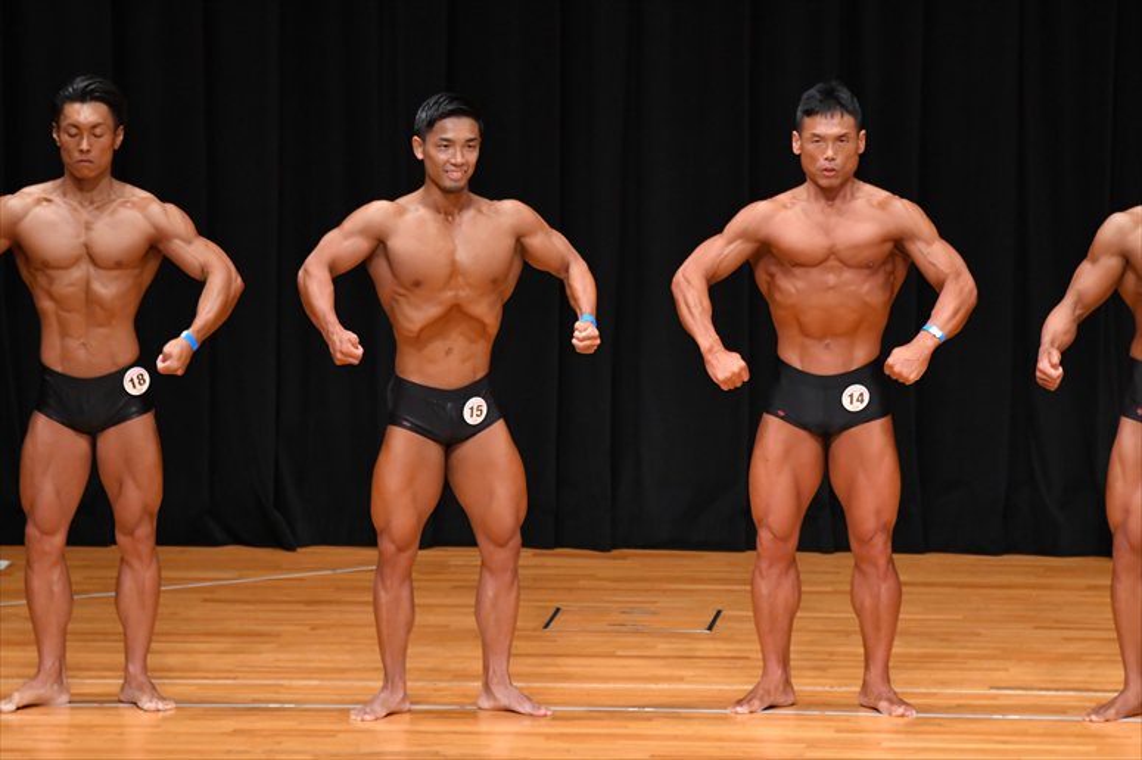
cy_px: 380
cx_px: 571
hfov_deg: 7.6
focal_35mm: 270
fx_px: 8561
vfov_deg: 5.1
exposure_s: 1/400
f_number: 5.6
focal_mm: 180
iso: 4000
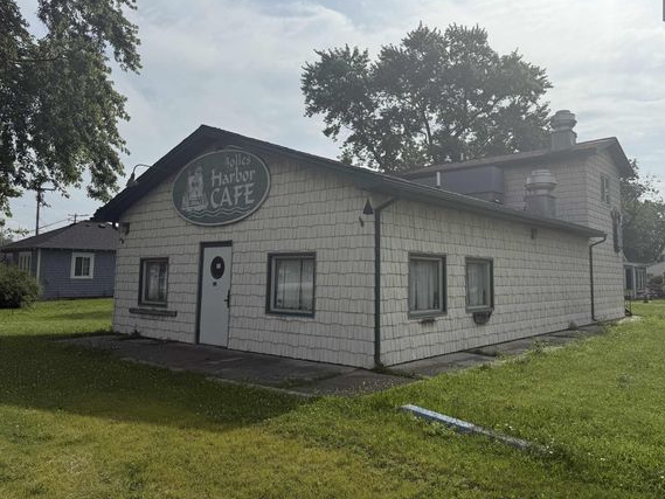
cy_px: 220
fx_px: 519
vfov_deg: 51.3
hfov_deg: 65.1
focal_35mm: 27
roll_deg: -0.8
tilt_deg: +5.4
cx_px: 373
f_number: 1.78
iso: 80
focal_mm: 6.76
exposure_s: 1/14286
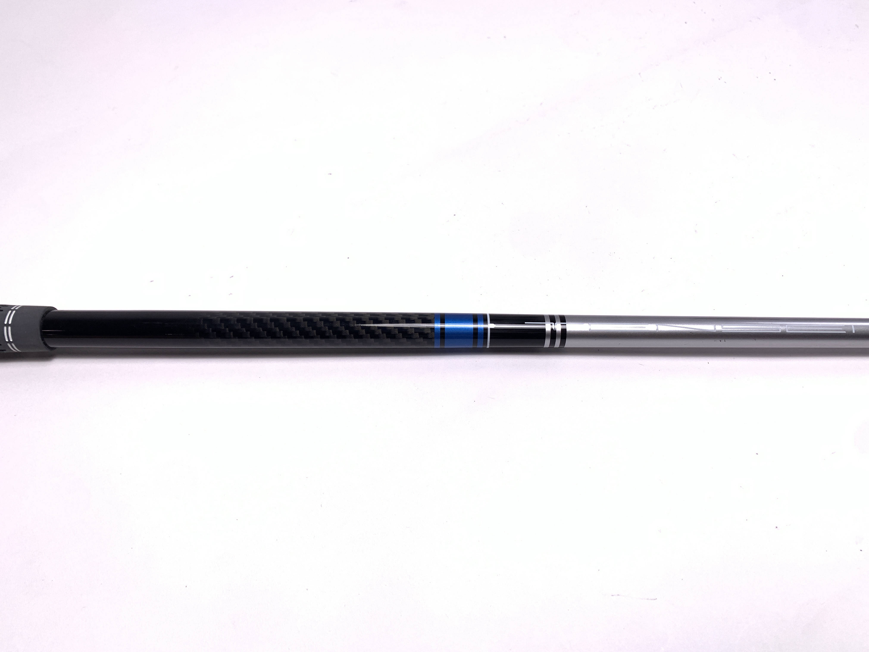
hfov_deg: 67.3
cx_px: 434
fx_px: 653
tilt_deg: -54.0
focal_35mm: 26
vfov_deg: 53.1
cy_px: 326
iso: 25
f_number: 1.8
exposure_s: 1/355
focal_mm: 4.25
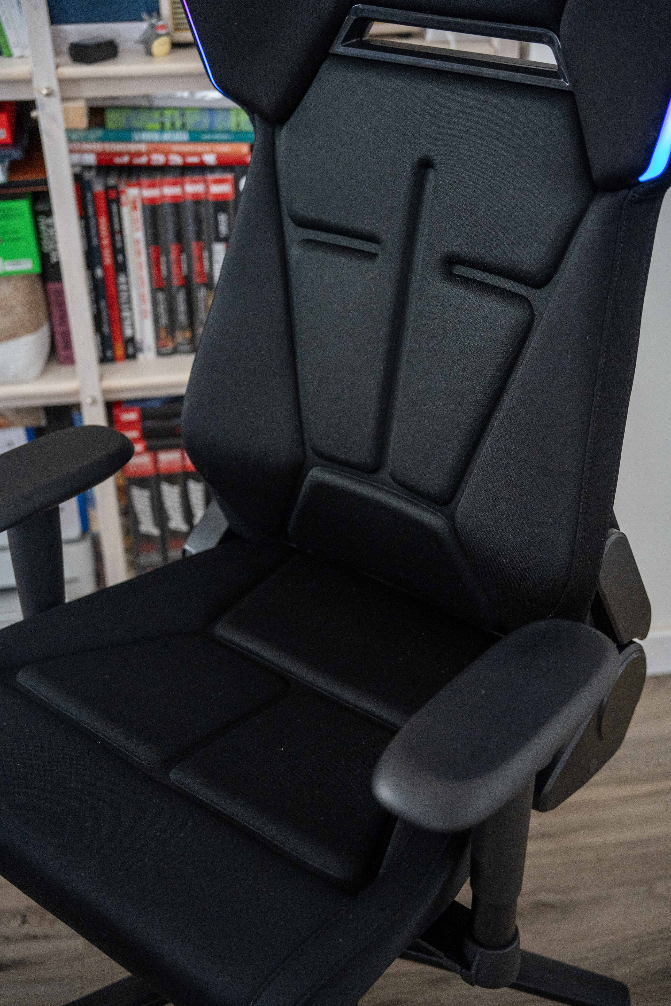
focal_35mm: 45
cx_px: 336
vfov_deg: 44.0
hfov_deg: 30.1
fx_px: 1247
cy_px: 503
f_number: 2.8
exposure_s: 1/100
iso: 2500
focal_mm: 44.6
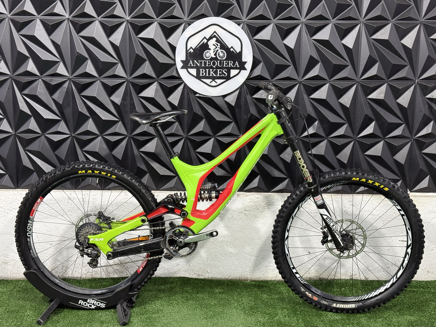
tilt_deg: -10.2
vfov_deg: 30.3
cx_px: 218
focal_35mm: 48
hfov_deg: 39.7
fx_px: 605
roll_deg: -1.0
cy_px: 164
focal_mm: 6.76
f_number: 1.78
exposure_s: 1/60
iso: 200
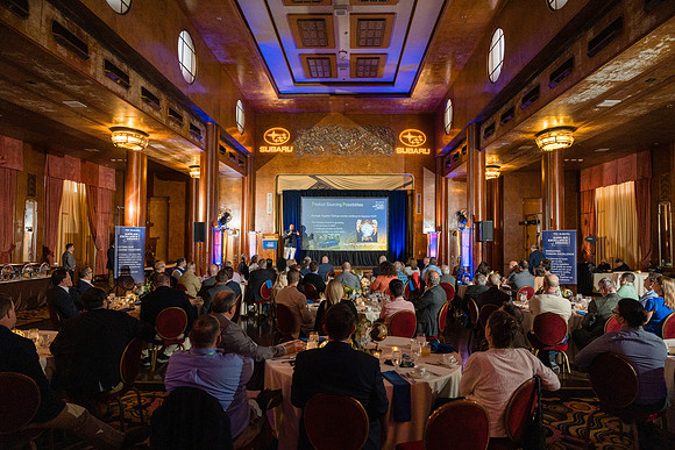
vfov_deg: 53.2
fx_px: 450
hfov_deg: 73.7
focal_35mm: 24
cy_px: 225
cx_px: 338
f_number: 4
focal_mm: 24
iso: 3200
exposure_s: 1/160
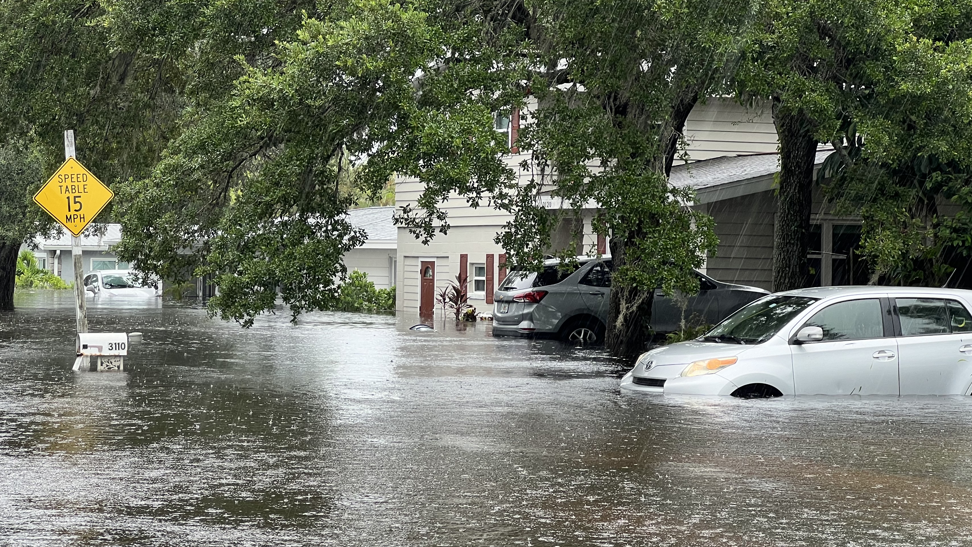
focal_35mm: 99
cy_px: 287
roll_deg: +0.8
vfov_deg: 12.2
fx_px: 2552
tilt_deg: -0.5
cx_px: 441
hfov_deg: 21.6
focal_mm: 9
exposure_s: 1/99
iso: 32
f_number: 2.8
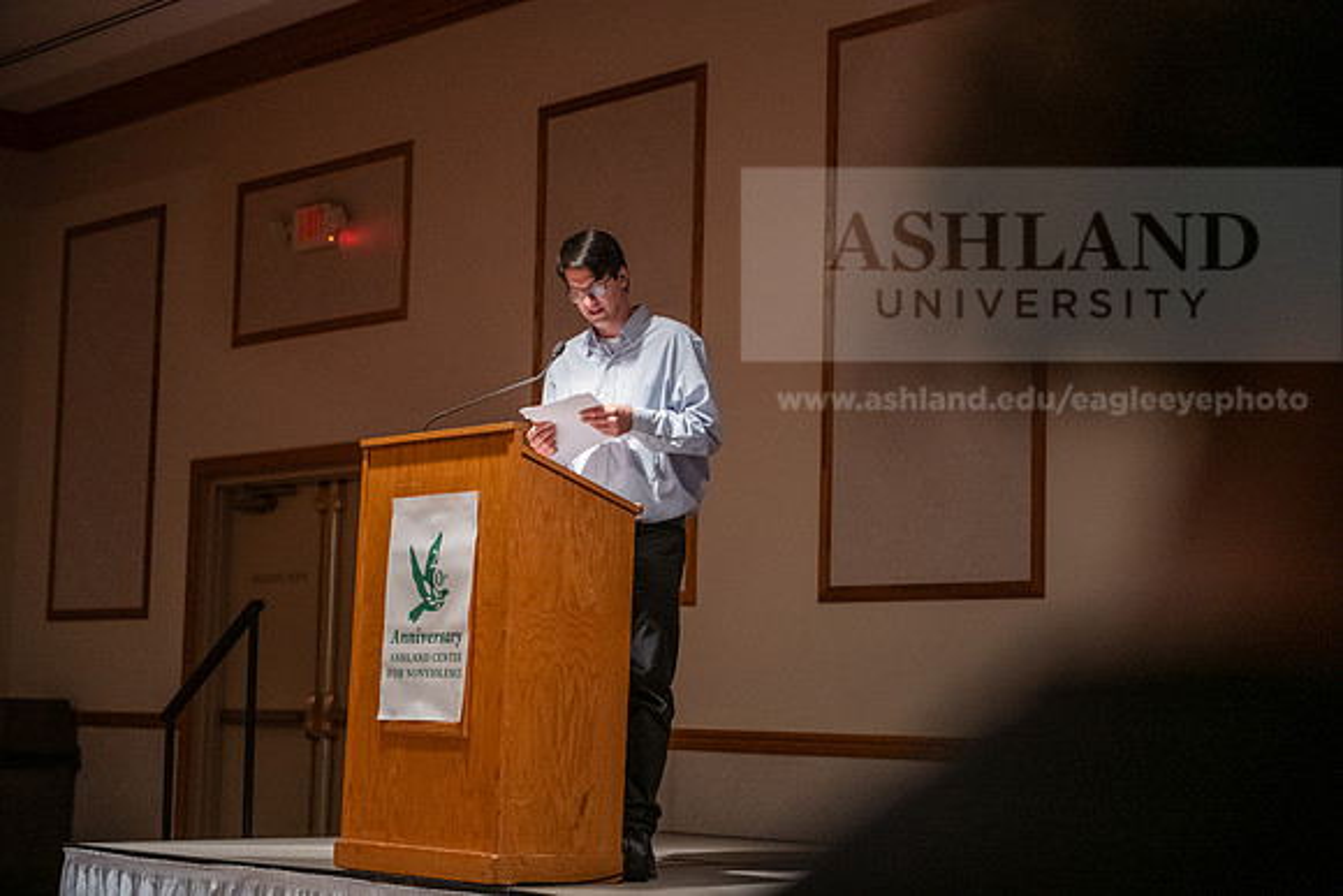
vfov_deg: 19.5
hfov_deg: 28.8
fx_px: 2612
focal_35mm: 70
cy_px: 448
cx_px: 672
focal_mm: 70
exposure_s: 1/160
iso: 4000
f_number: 2.8
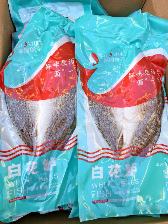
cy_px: 112
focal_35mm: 23
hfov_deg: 58.9
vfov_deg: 73.9
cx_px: 84
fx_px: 149
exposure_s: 1/146
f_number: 1.57
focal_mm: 5.6
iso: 72
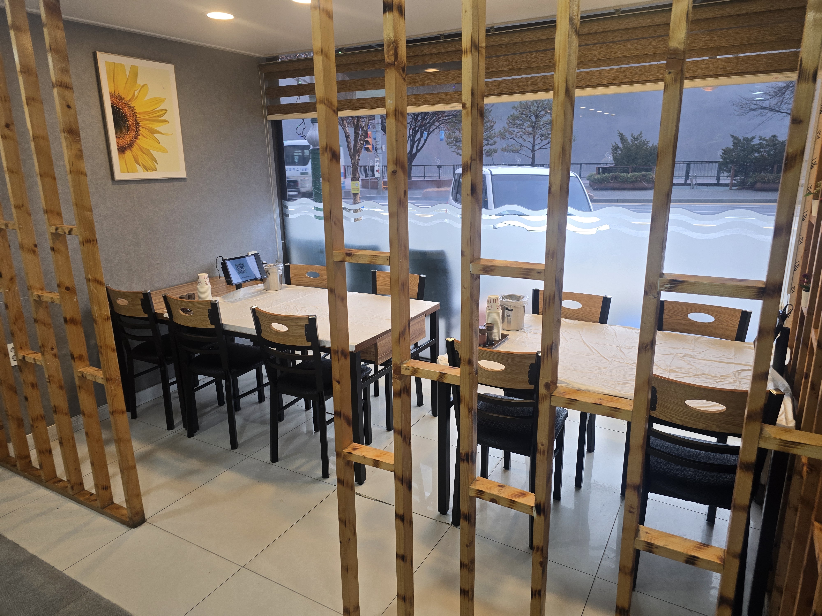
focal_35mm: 23
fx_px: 546
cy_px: 308
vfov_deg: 58.9
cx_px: 411
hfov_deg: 73.9
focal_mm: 6.3
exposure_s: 1/120
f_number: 1.7
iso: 80
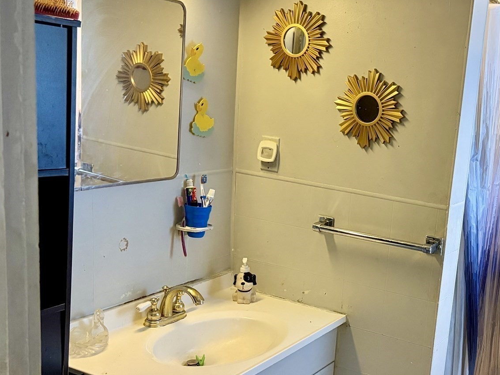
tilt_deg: -13.3
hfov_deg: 39.0
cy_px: 230
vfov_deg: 30.8
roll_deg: -5.9
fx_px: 679
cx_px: 392
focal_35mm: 47
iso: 400
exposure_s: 1/60
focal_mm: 5.96
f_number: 1.6
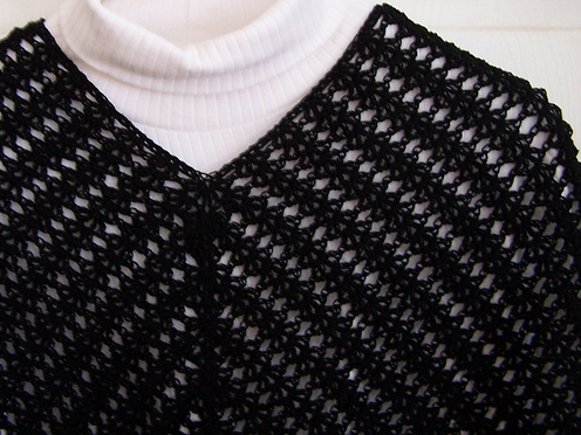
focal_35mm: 49
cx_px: 227
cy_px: 168
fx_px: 822
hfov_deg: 38.7
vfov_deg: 29.6
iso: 140
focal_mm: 6.3
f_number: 2.8
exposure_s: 1/13
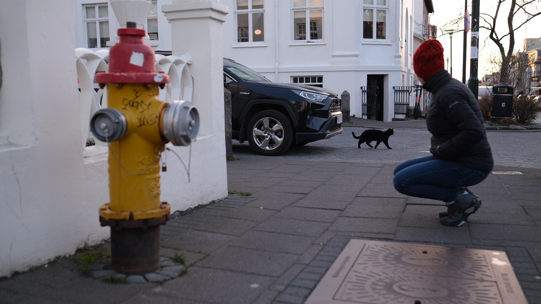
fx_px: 531
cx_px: 272
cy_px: 159
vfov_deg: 32.0
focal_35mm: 37
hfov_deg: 54.0
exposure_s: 1/170
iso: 160
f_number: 2.2
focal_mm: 23
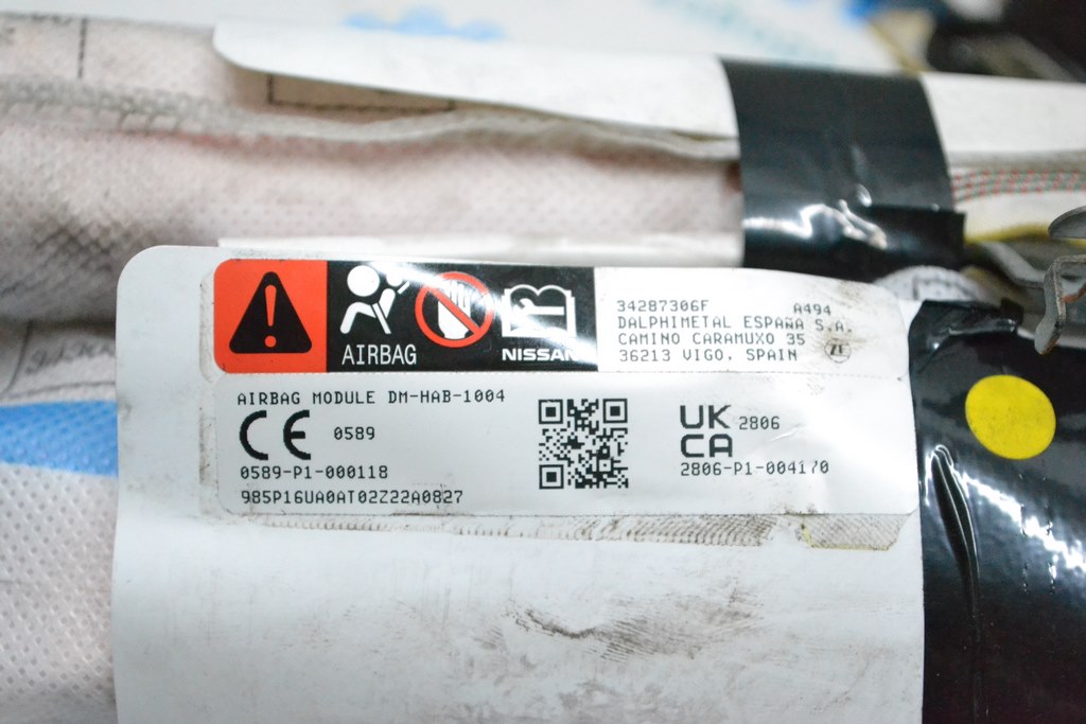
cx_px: 543
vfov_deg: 16.6
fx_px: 2489
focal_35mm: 82
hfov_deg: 24.6
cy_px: 362
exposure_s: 1/800
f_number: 5.6
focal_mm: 55
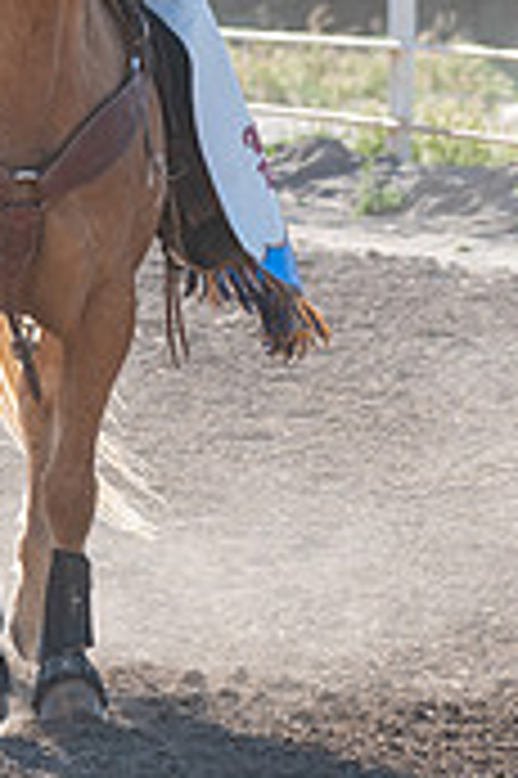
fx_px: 17040
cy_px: -213
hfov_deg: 1.7
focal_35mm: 788
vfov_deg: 2.6
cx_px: -49
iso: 400
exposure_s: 1/1000
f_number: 5.6
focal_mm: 200
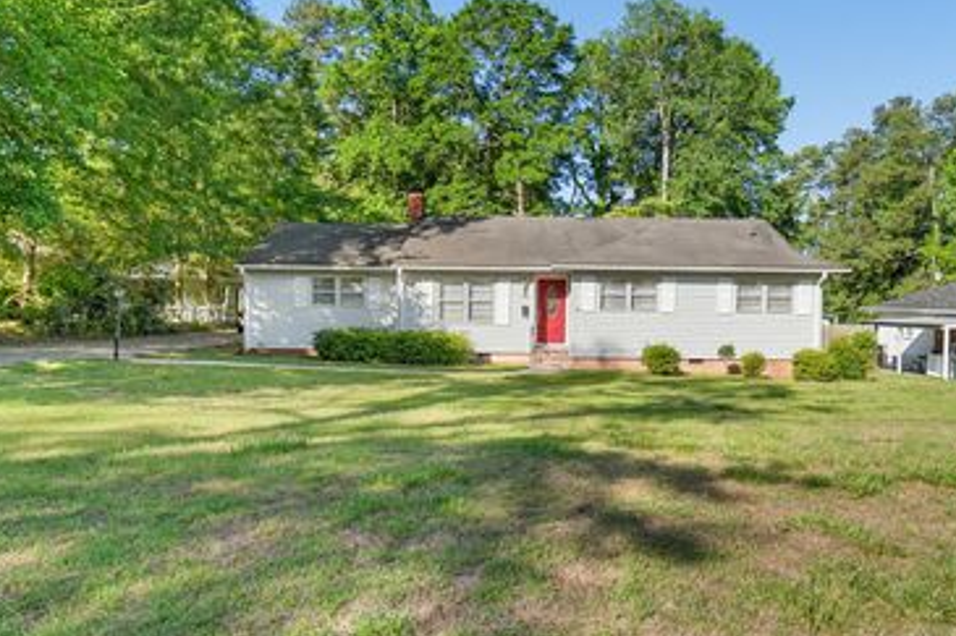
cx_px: 553
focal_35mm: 27
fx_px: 708
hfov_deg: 67.6
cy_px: 323
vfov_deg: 48.4
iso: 100
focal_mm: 13
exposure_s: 1/320
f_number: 4.5
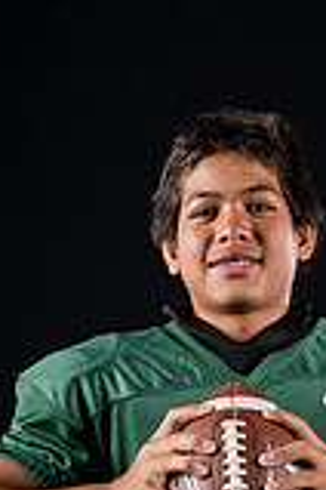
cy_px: 564
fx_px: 3070
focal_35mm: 226
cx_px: 261
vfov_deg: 9.0
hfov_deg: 6.1
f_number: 4
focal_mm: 80
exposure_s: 1/160
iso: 200
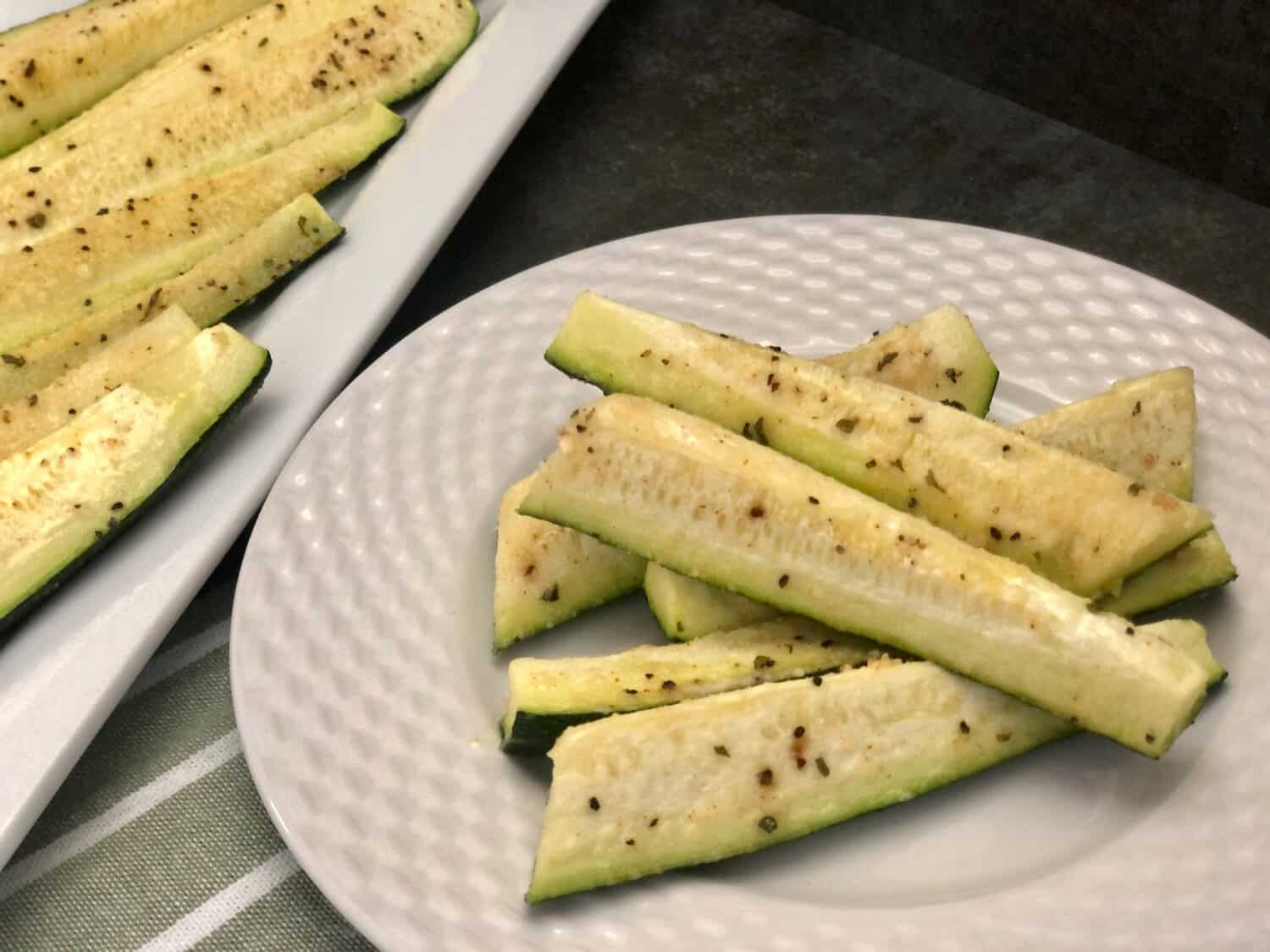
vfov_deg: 28.0
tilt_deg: -42.5
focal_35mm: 52
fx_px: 1908
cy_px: 476
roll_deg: +3.9
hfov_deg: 36.8
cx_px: 635
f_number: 2.4
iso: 125
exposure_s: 1/30
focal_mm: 6
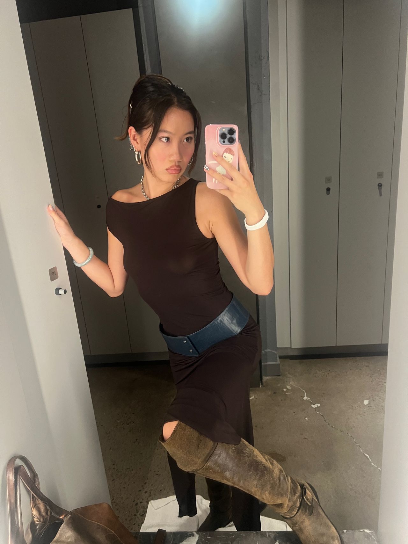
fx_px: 409
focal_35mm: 26
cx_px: 204
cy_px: 272
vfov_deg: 67.3
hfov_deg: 53.1
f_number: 1.5
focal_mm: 5.7
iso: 400
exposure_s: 1/60
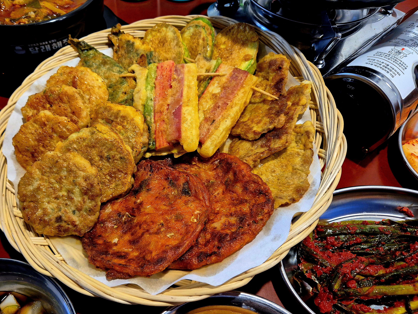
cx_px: 171
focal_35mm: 28
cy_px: 162
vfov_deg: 49.7
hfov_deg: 63.0
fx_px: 338
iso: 400
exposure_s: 1/120
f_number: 1.8
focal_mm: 5.4
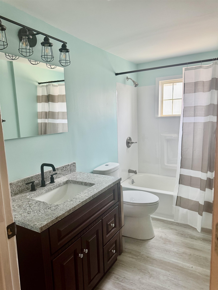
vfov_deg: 71.6
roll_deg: +2.5
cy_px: 145
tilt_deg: -4.0
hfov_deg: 56.8
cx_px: 109
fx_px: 202
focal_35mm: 24
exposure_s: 1/102
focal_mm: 6.76
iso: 200
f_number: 1.78
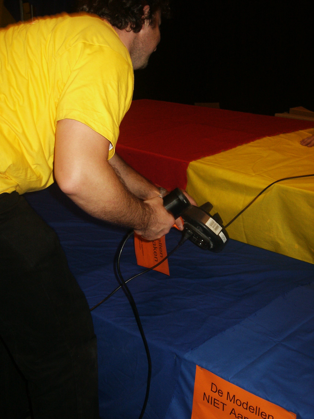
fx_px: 581
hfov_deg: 30.3
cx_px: 157
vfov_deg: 39.7
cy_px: 210
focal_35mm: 48
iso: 200
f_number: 3.6
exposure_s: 1/45
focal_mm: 9.99
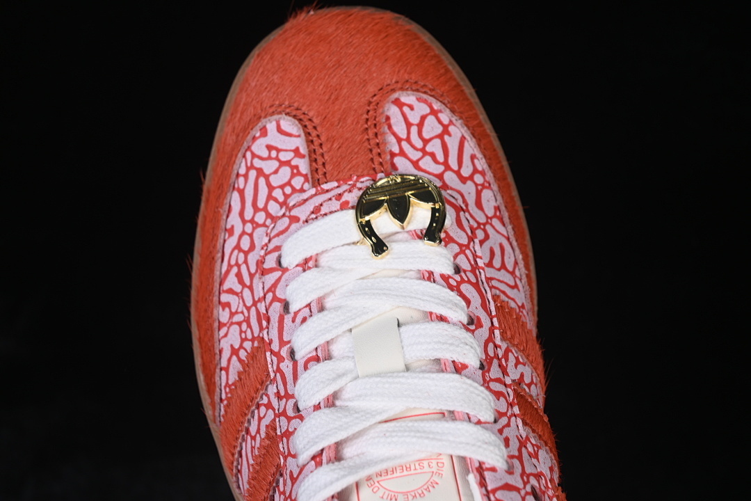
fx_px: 1564
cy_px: 250
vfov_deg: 18.2
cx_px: 376
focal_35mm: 75
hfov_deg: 27.0
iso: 160
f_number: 7.1
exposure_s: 1/80
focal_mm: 50
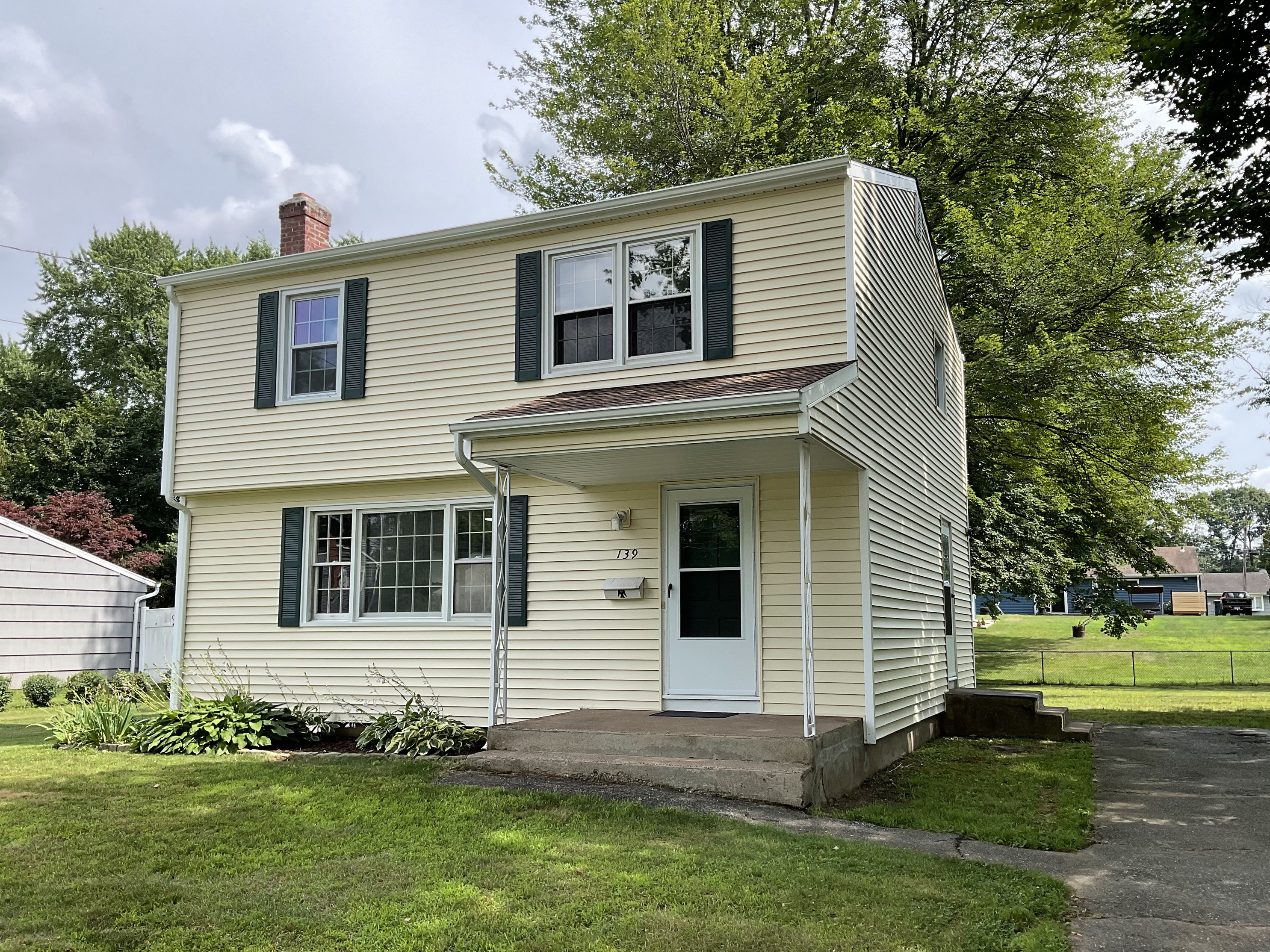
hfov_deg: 60.0
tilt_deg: +7.1
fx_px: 1101
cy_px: 492
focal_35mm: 30
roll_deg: -0.3
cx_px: 641
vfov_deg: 46.8
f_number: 1.8
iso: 16
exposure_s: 1/912
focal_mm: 3
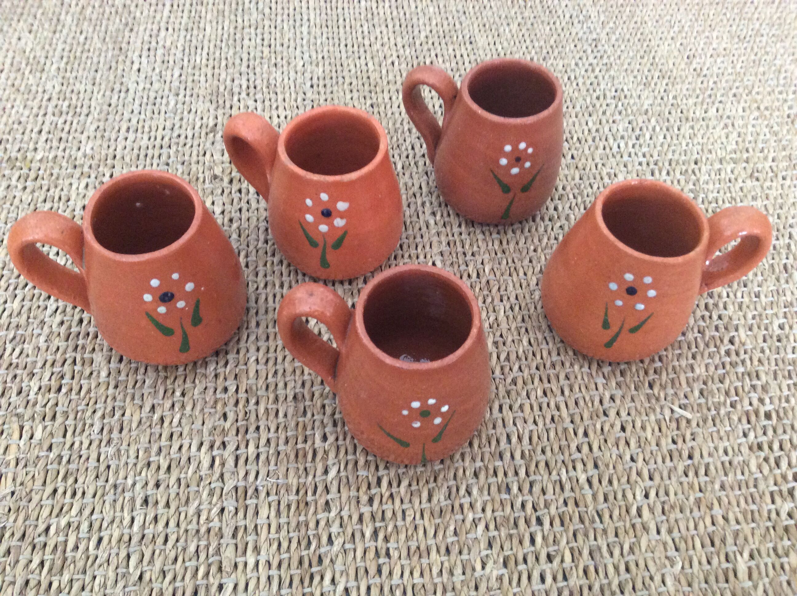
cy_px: 298
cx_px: 398
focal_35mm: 32
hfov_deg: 56.9
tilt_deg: -53.7
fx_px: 736
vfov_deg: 44.1
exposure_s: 1/25
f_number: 2.4
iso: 250
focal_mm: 3.3
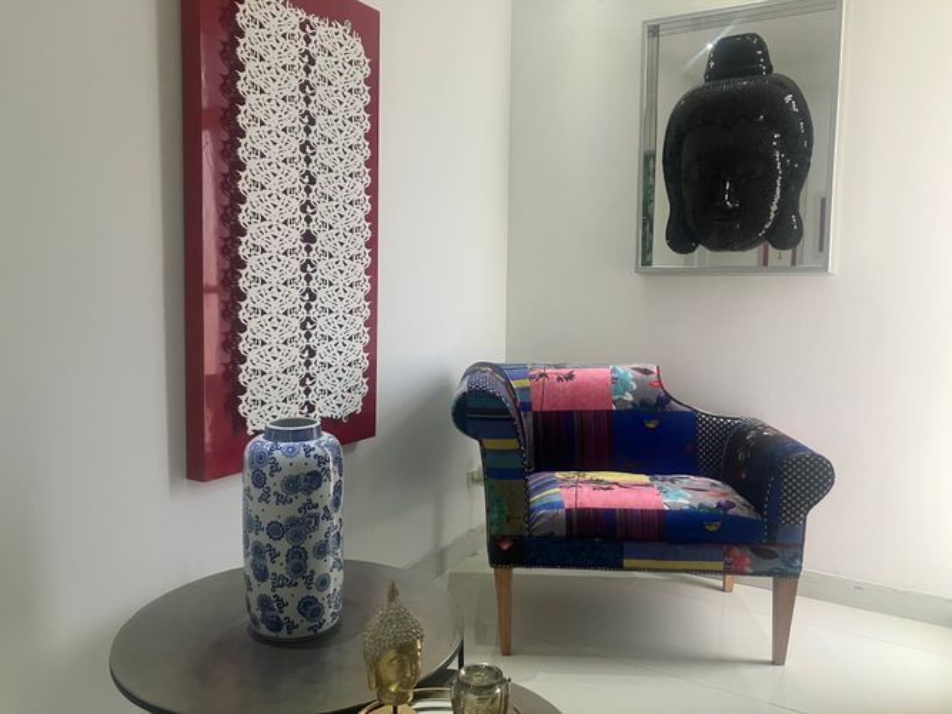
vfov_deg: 49.7
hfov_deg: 63.5
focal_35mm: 28
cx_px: 476
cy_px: 357
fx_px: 770
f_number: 1.8
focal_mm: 3.99
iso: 160
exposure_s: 1/60
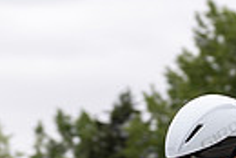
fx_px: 2730
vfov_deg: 3.3
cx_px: 230
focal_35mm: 416
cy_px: 277
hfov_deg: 4.9
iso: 100
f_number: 3.5
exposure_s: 1/800
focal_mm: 70
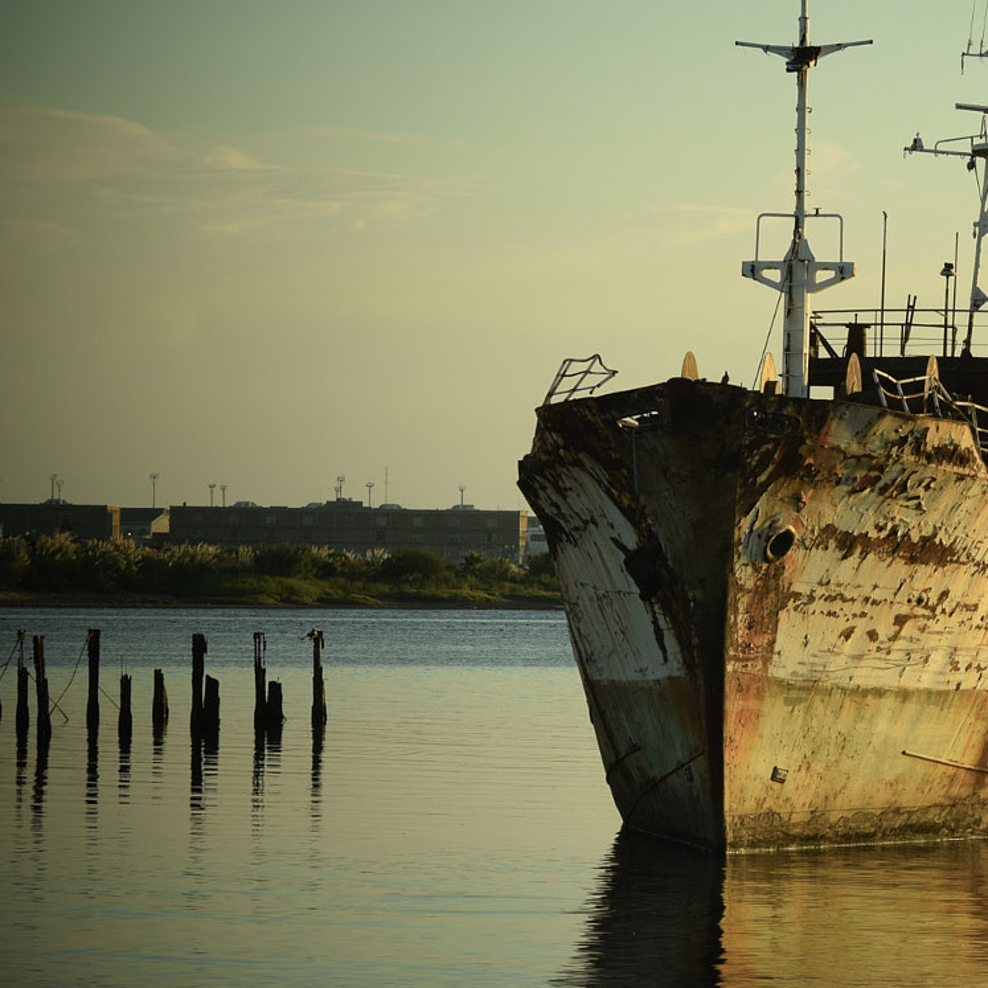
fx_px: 6617
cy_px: 490
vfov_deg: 8.5
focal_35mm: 205
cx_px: 930
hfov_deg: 8.5
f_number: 9
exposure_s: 1/320
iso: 200
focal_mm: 75
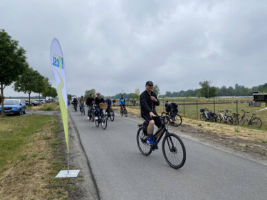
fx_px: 201
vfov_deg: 53.1
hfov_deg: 67.3
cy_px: 100
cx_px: 134
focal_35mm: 26
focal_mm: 4.2
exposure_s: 1/1961
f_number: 1.8
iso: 32
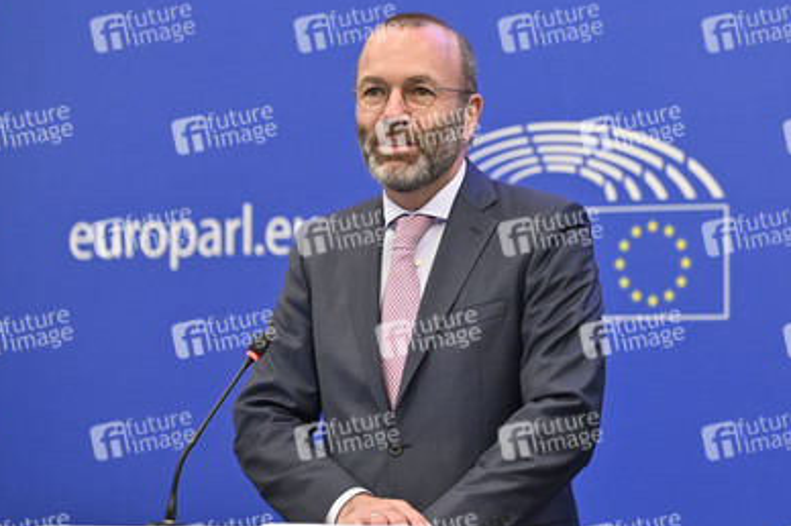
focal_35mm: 135
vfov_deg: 10.1
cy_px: 283
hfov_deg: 15.2
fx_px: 2964
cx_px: 374
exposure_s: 1/320
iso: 1600
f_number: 2.8
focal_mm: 116
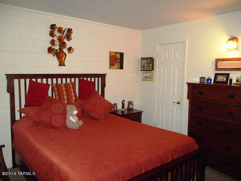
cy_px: 90
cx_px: 120
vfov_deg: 51.4
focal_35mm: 27
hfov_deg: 65.3
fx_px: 188
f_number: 3.5
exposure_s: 1/45
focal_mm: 4.9
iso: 320
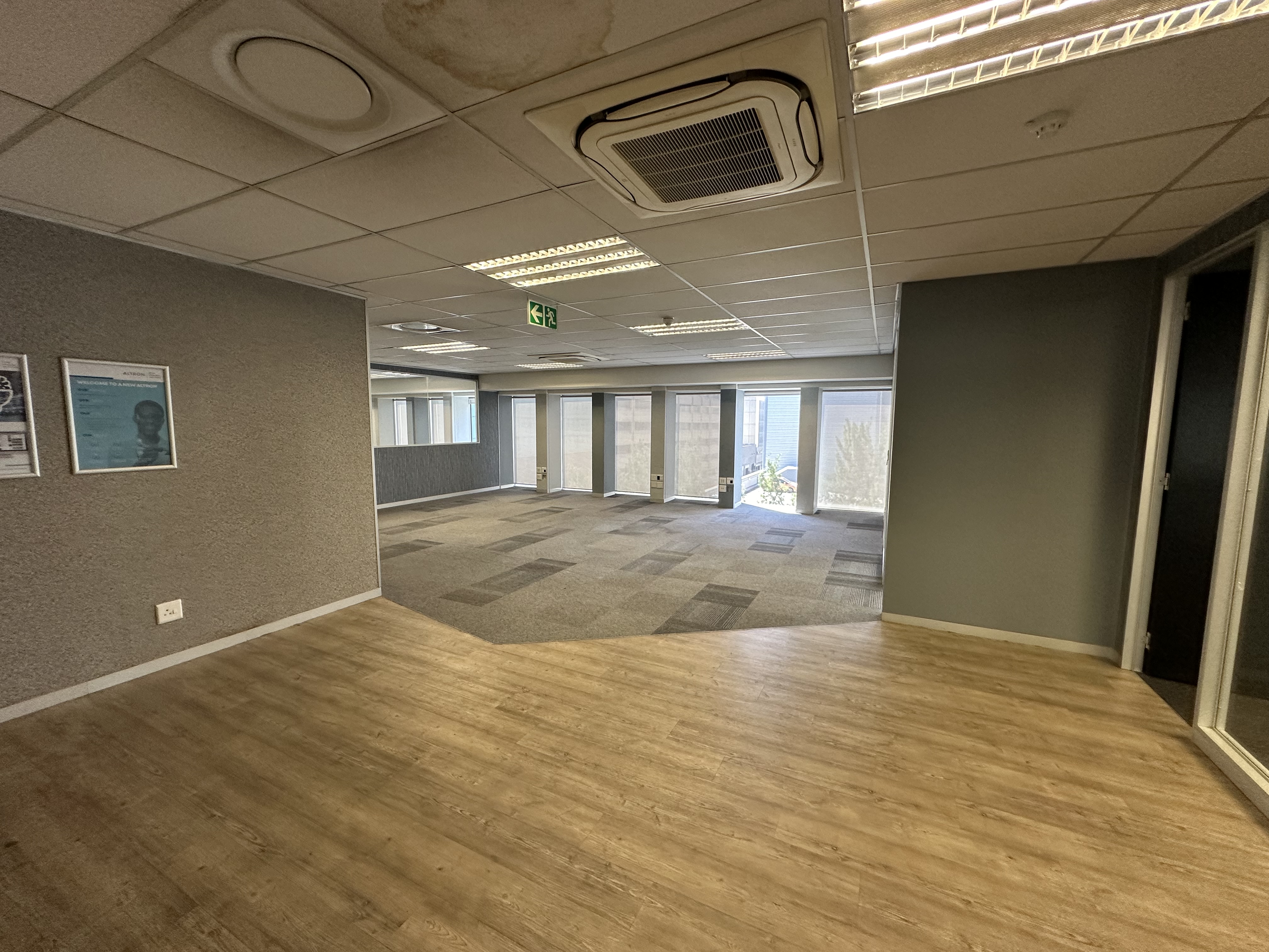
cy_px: 476
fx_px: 513
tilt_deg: -1.6
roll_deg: +1.5
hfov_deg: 102.1
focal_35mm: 14
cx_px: 634
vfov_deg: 85.7
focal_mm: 2.22
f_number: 2.2
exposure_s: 1/100
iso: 200
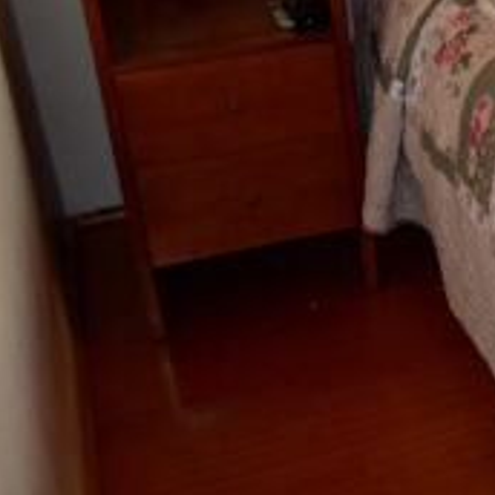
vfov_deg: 21.4
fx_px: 1294
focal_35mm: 80
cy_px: 106
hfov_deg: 18.2
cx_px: 826
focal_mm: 18
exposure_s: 1/125
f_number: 4
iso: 250
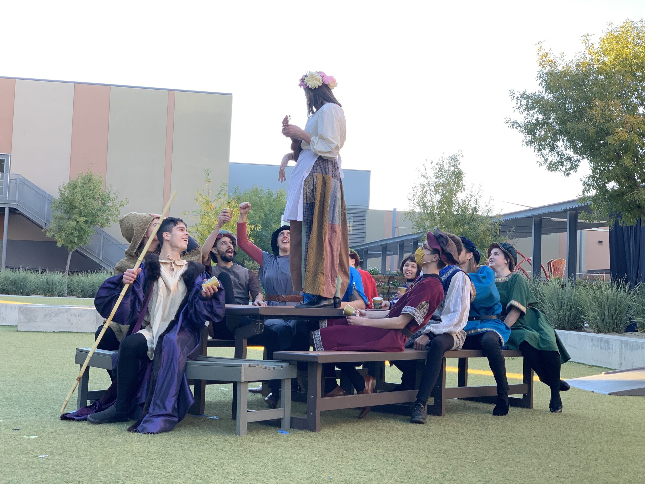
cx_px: 322
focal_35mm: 52
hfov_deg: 36.8
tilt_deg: +3.5
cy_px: 242
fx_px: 969
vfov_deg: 28.0
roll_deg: -2.9
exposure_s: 1/120
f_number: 2.4
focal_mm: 6
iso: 20
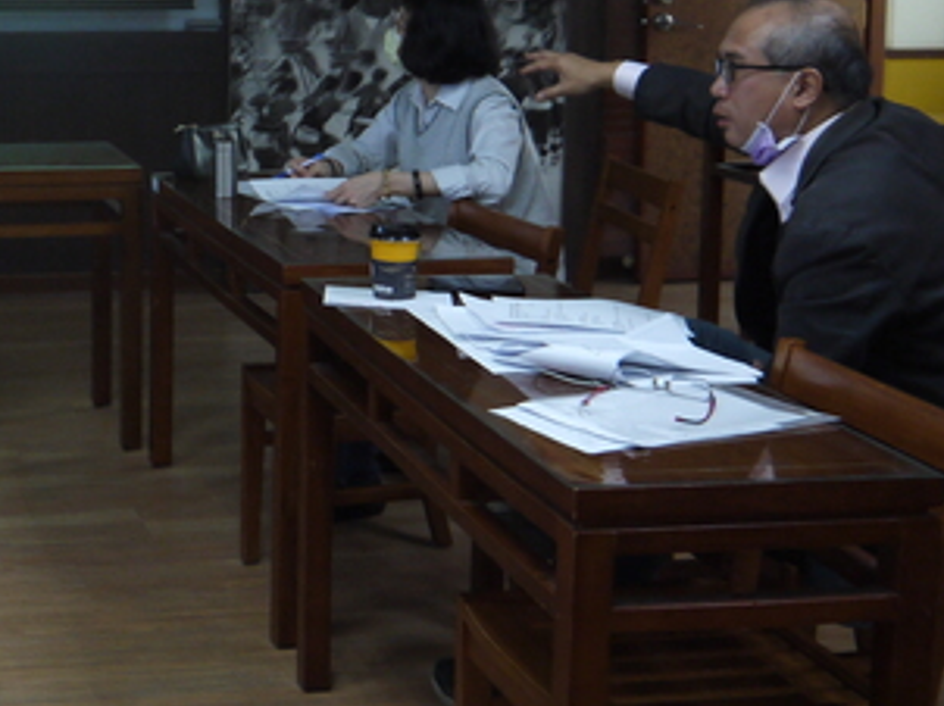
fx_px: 1771
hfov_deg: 28.3
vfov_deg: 22.0
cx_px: 28
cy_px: 70
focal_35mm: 65
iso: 320
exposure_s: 1/60
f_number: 3.5
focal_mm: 14
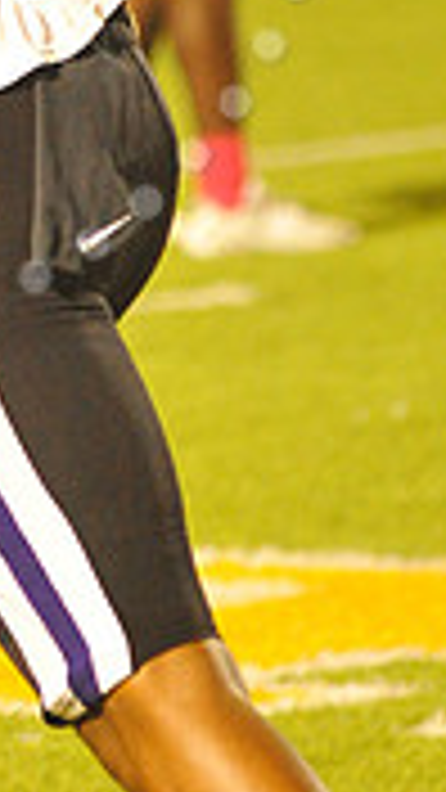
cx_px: -203
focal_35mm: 689
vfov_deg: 3.1
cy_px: -202
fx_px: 14486
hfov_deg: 1.8
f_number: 5
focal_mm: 200
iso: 6400
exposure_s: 1/200
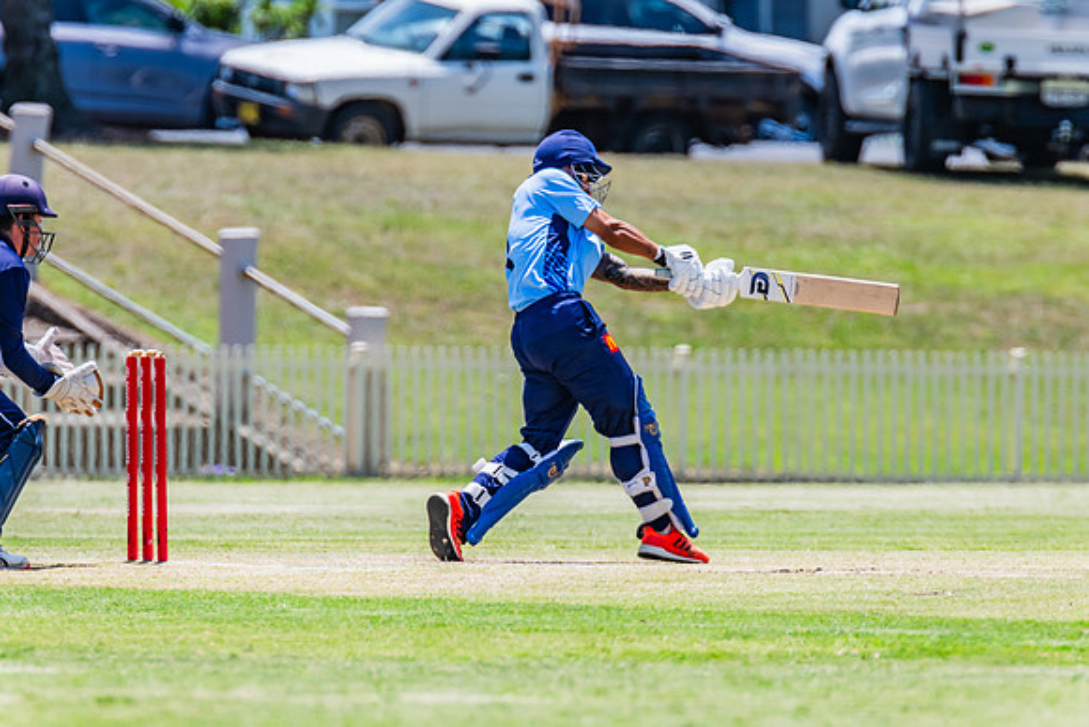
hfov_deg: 3.3
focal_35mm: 621
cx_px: 543
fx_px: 18781
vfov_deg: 2.2
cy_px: 364
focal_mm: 600
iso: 800
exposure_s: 1/2000
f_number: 9
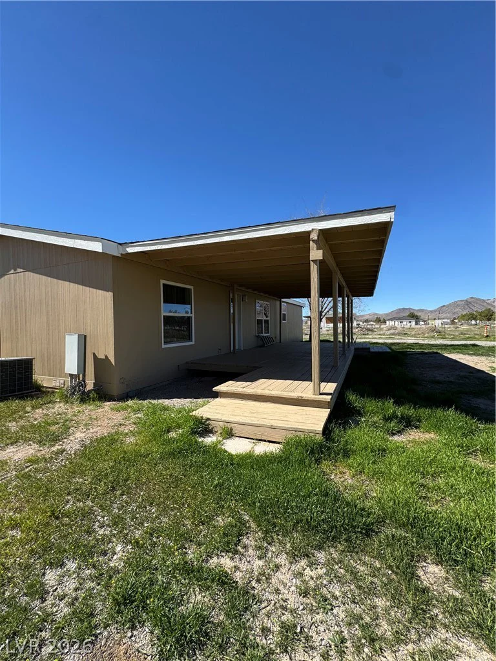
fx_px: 267
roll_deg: +0.8
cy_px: 330
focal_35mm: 14
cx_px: 248
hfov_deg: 85.7
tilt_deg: -0.9
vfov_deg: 102.1
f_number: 2.2
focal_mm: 2.22
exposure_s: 1/1217
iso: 40
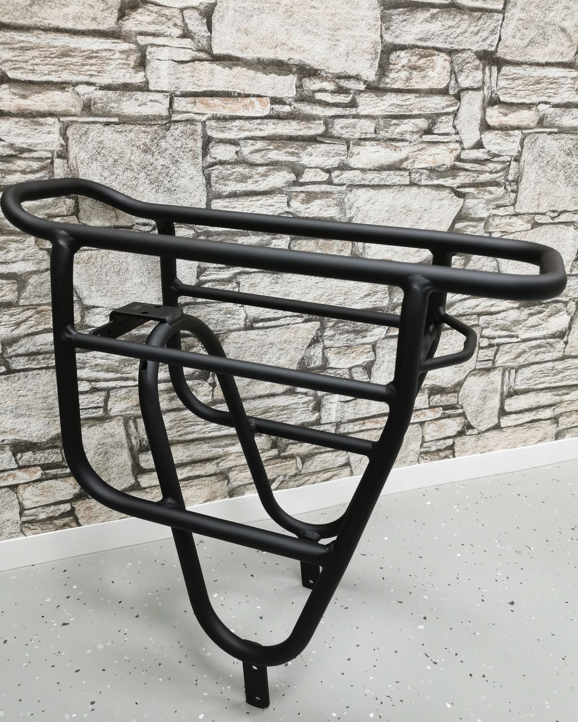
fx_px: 620
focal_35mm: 29
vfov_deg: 60.4
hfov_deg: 50.0
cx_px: 282
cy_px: 369
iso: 160
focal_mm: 5.58
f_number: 1.8
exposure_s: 1/50
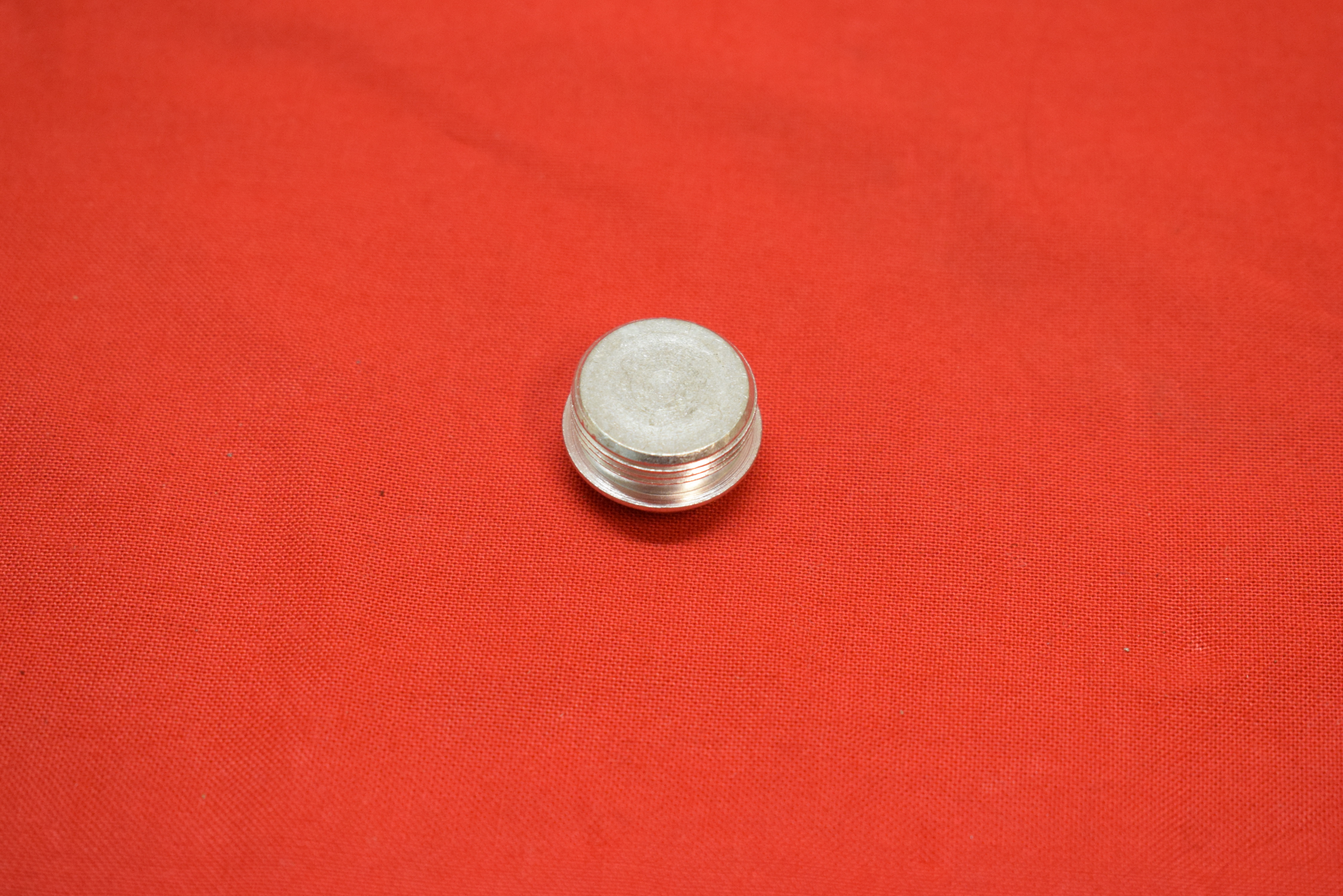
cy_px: 448
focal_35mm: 82
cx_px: 672
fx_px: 3078
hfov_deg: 24.6
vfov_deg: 16.6
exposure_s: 1/125
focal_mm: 55
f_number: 5.6
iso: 2000
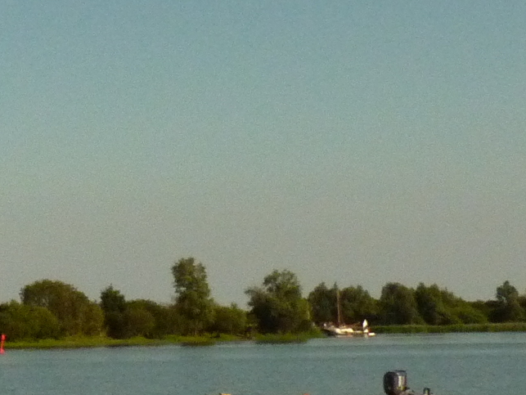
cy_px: -112
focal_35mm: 136
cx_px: -425
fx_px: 2068
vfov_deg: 10.7
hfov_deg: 13.1
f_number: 8
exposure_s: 1/1300
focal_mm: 6.2
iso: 400
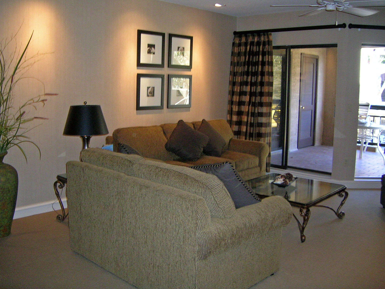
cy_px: 144
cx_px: 192
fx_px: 389
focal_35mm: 35
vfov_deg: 40.7
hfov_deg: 52.6
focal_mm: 5.4
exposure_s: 1/60.1
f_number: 2.8
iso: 190
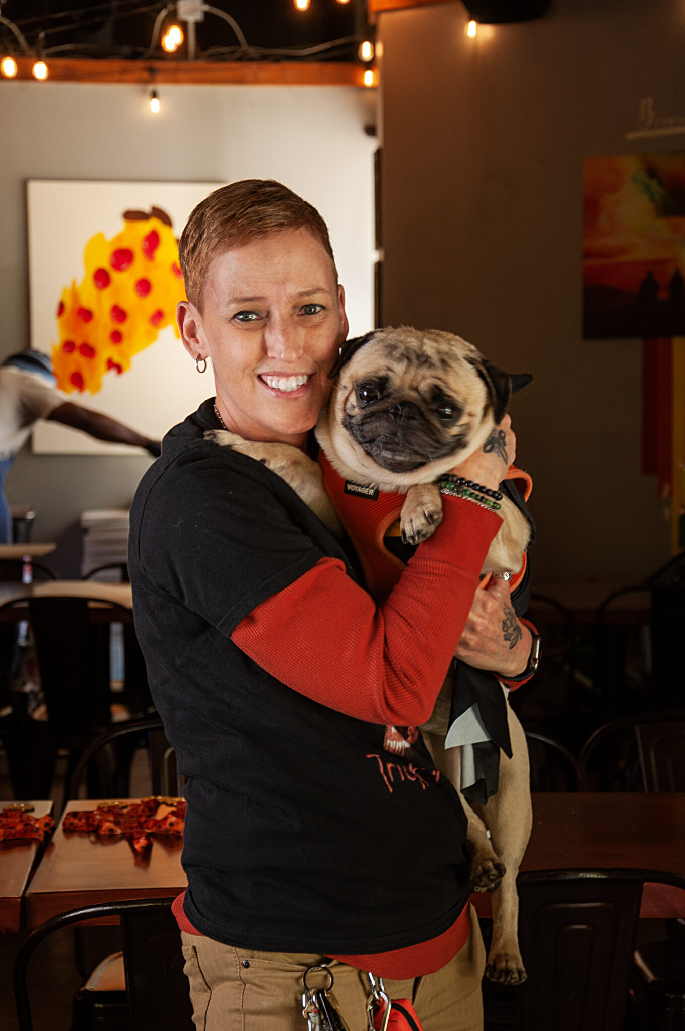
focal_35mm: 93
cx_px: 342
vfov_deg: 21.9
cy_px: 516
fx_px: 2661
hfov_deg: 14.7
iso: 400
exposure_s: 1/20
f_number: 5.3
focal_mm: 62
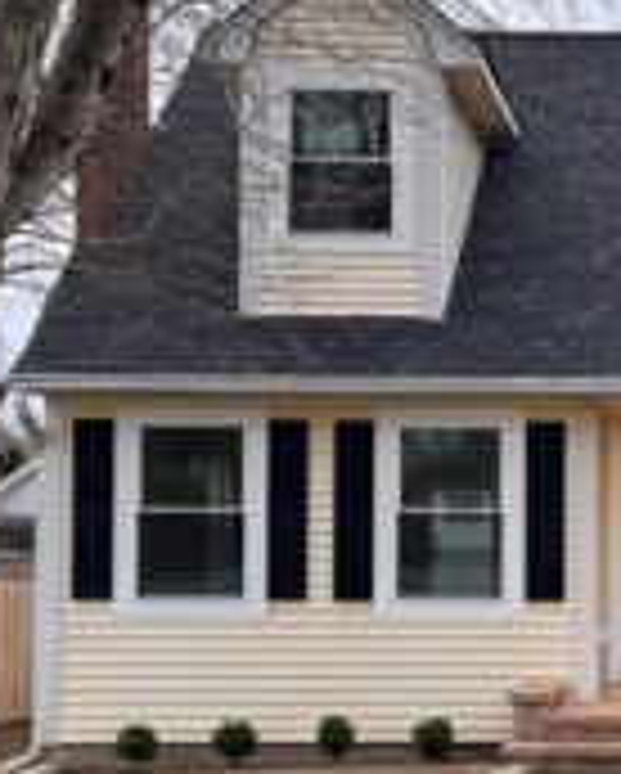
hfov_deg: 17.0
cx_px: 729
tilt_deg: +1.8
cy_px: 526
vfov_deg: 21.9
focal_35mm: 87
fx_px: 1995
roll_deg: +0.1
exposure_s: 1/136
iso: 50
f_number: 1.78
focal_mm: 6.76
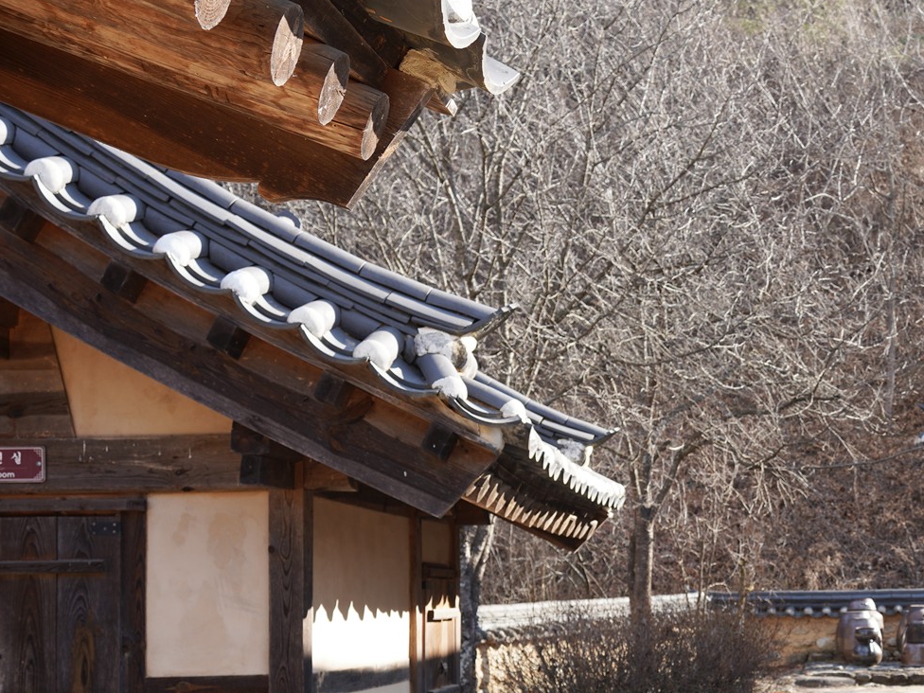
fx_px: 1735
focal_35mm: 65
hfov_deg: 28.1
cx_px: 922
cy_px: 496
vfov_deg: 22.4
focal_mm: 33
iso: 100
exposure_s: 1/100
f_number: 6.3
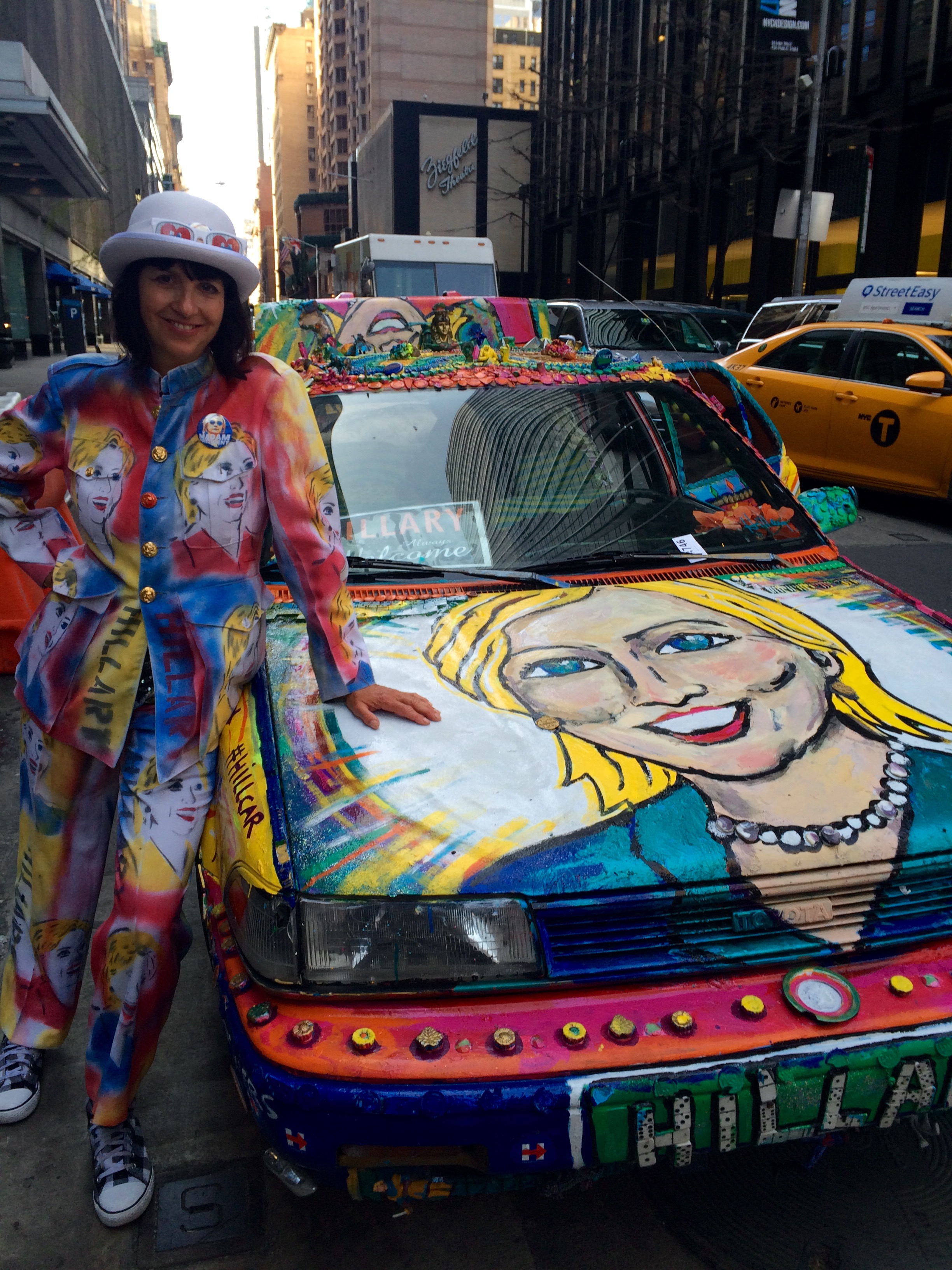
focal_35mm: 29
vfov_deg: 61.7
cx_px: 476
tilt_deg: -15.0
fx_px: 1063
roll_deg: -0.1
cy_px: 635
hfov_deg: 48.2
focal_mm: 4.15
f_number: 2.2
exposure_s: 1/120
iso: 40
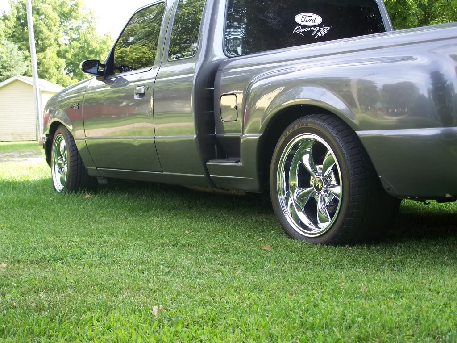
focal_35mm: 59
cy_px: 172
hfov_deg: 32.7
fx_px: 779
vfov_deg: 24.8
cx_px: 228
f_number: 3.2
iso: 64
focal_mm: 12.6
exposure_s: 1/100
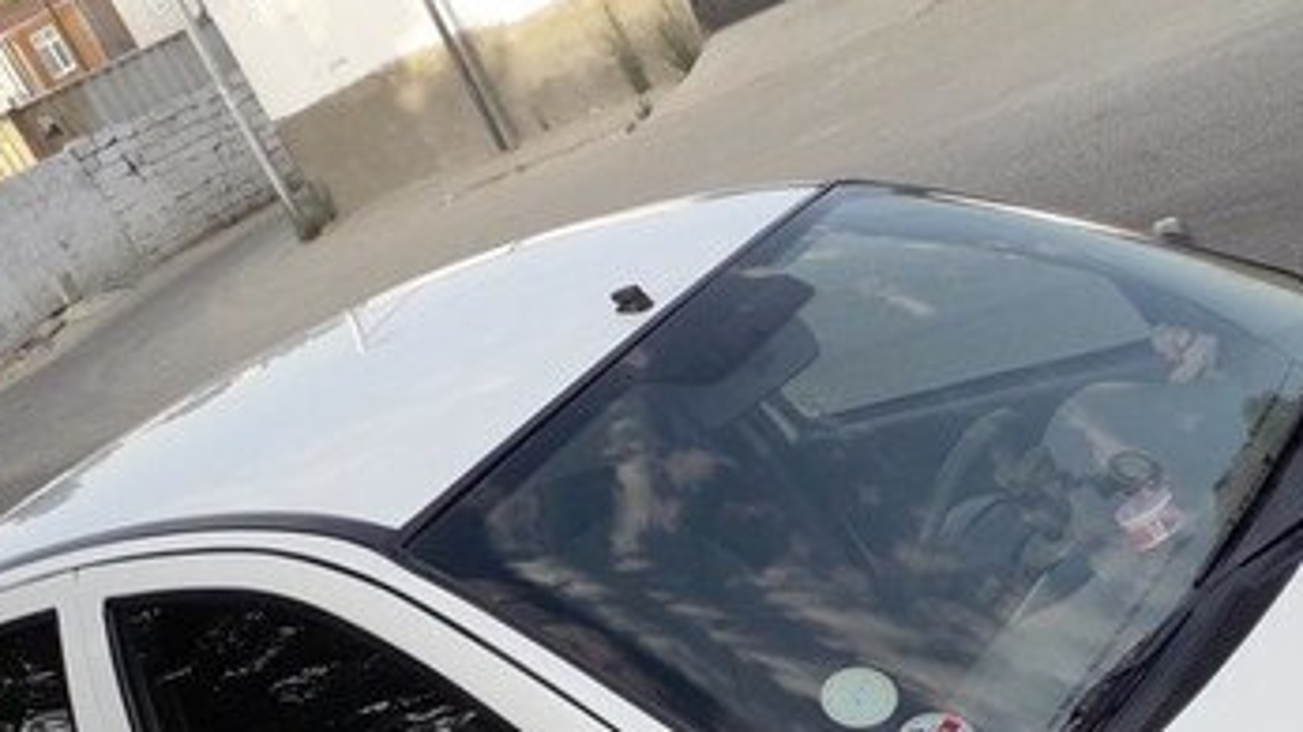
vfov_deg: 20.0
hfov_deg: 36.5
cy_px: 895
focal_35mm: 56
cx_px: 943
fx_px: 1934
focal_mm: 3.6
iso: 40
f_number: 1.9
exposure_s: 1/636
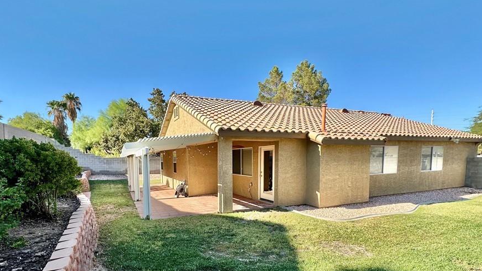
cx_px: 203
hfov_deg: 91.9
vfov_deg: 59.9
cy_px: 176
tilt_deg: -3.7
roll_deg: +0.8
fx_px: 230
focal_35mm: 18
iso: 40
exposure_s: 1/972
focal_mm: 2.22
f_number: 2.2
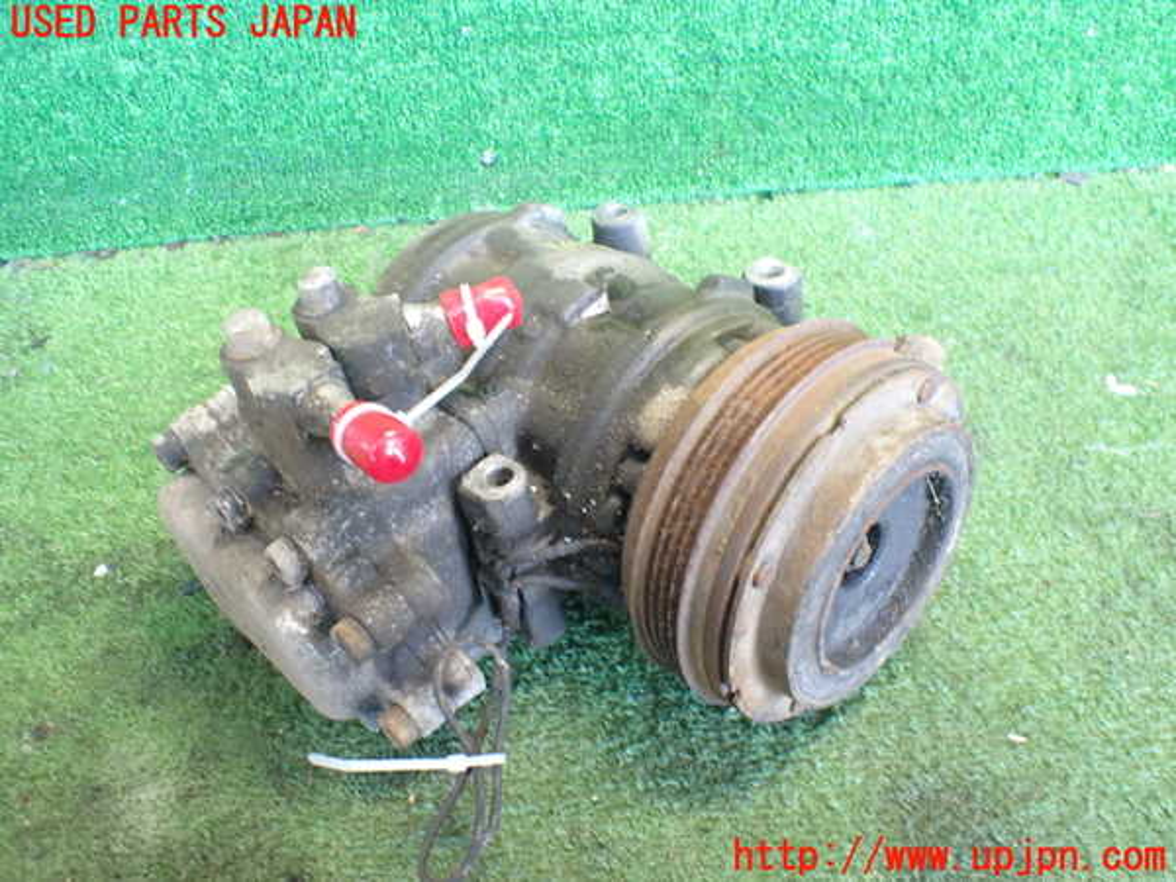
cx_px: 588
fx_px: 1019
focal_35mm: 30
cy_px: 441
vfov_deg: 46.8
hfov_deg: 60.0
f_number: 2.3
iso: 800
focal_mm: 5.4
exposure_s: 1/40
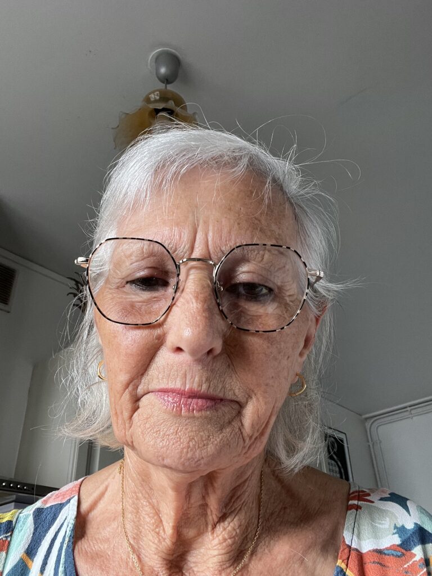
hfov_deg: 46.8
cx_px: 216
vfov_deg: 60.0
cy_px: 288
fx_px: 499
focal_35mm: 30
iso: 100
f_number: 2.2
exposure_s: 1/74
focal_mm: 2.71
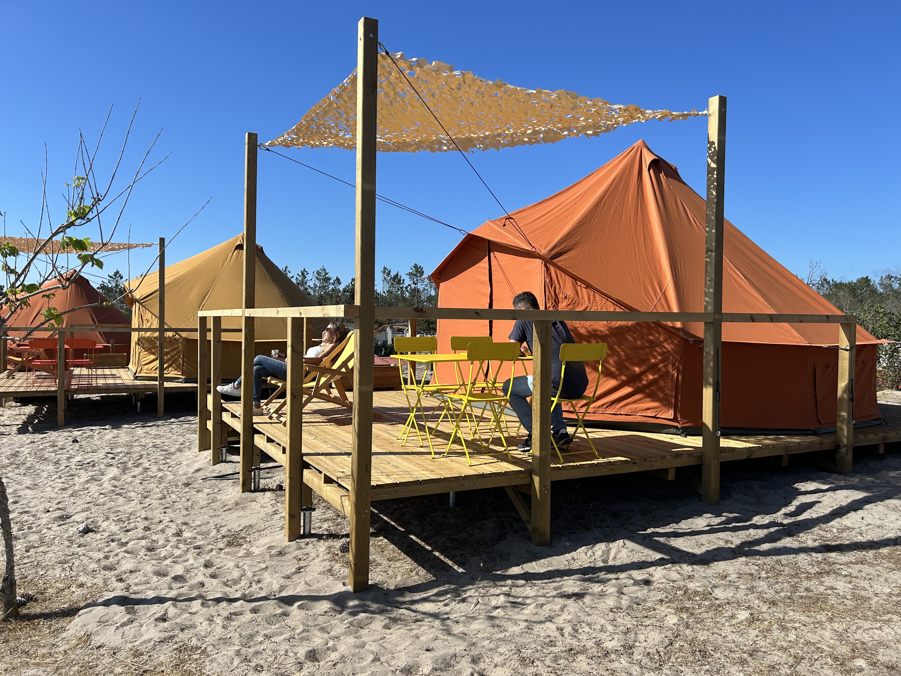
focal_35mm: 26
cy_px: 338
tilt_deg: -1.3
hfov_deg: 67.3
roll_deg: +0.1
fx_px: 677
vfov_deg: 53.1
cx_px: 450
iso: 50
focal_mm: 5.7
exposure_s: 1/3831
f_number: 1.5
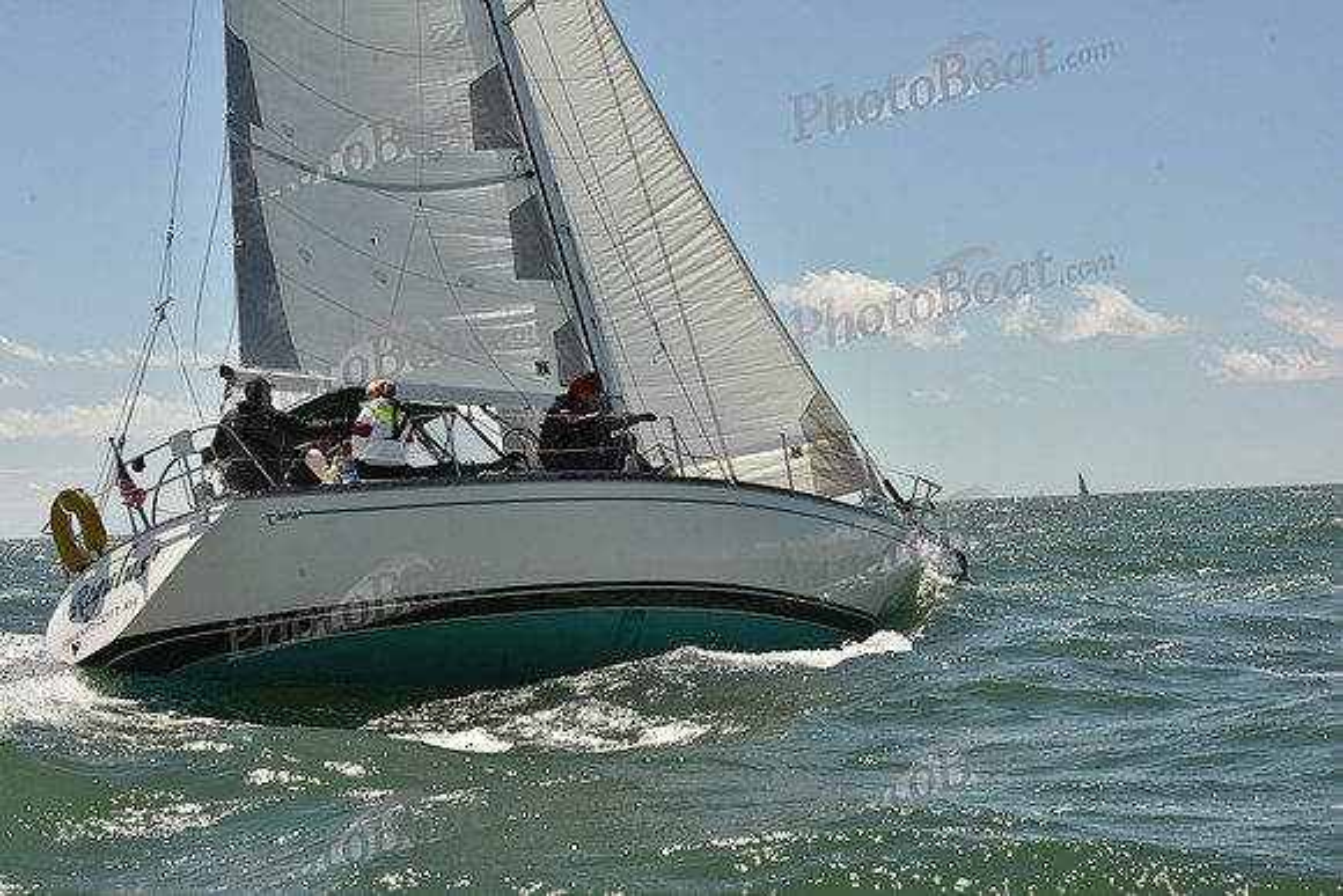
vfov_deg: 19.5
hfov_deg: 28.8
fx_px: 2612
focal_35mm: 70
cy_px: 448
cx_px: 672
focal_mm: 70
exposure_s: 1/800
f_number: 13
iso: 320
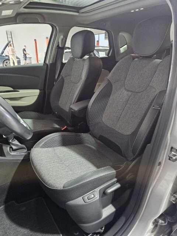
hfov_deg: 58.9
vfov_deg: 73.9
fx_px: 157
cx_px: 88
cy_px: 118
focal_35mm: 23
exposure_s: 1/100
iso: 800
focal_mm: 6.3
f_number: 1.7
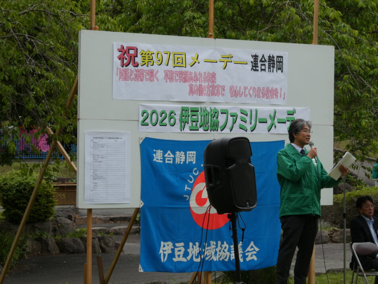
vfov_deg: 9.3
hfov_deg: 12.3
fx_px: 1747
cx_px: 189
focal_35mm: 160
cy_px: 142
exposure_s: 1/100
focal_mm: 28.7
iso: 80
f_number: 5.5
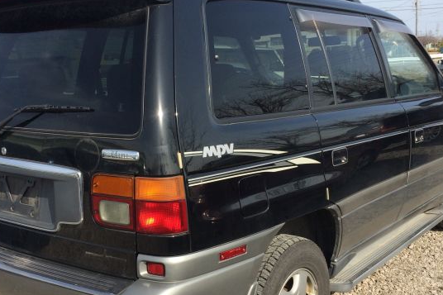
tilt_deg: -12.1
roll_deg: +4.1
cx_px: 212
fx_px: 554
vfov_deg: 29.8
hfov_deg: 43.6
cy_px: 174
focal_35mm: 45
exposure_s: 1/1466
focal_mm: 4.15
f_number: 2.2
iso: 32
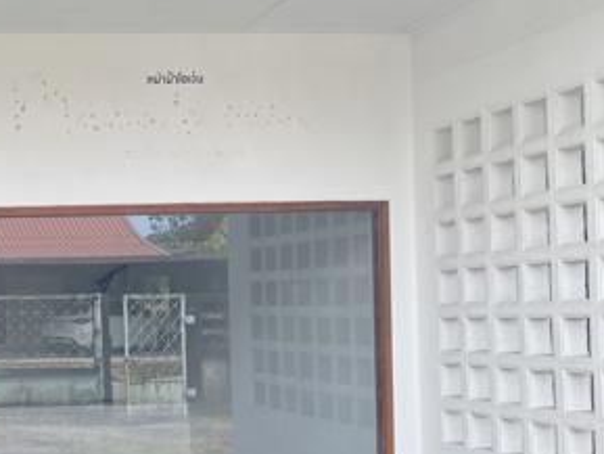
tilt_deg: +0.6
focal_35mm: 64
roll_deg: -0.6
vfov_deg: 22.8
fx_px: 1117
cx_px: -40
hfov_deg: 27.9
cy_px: 317
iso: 20
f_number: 1.8
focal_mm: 3.99
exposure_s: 1/333
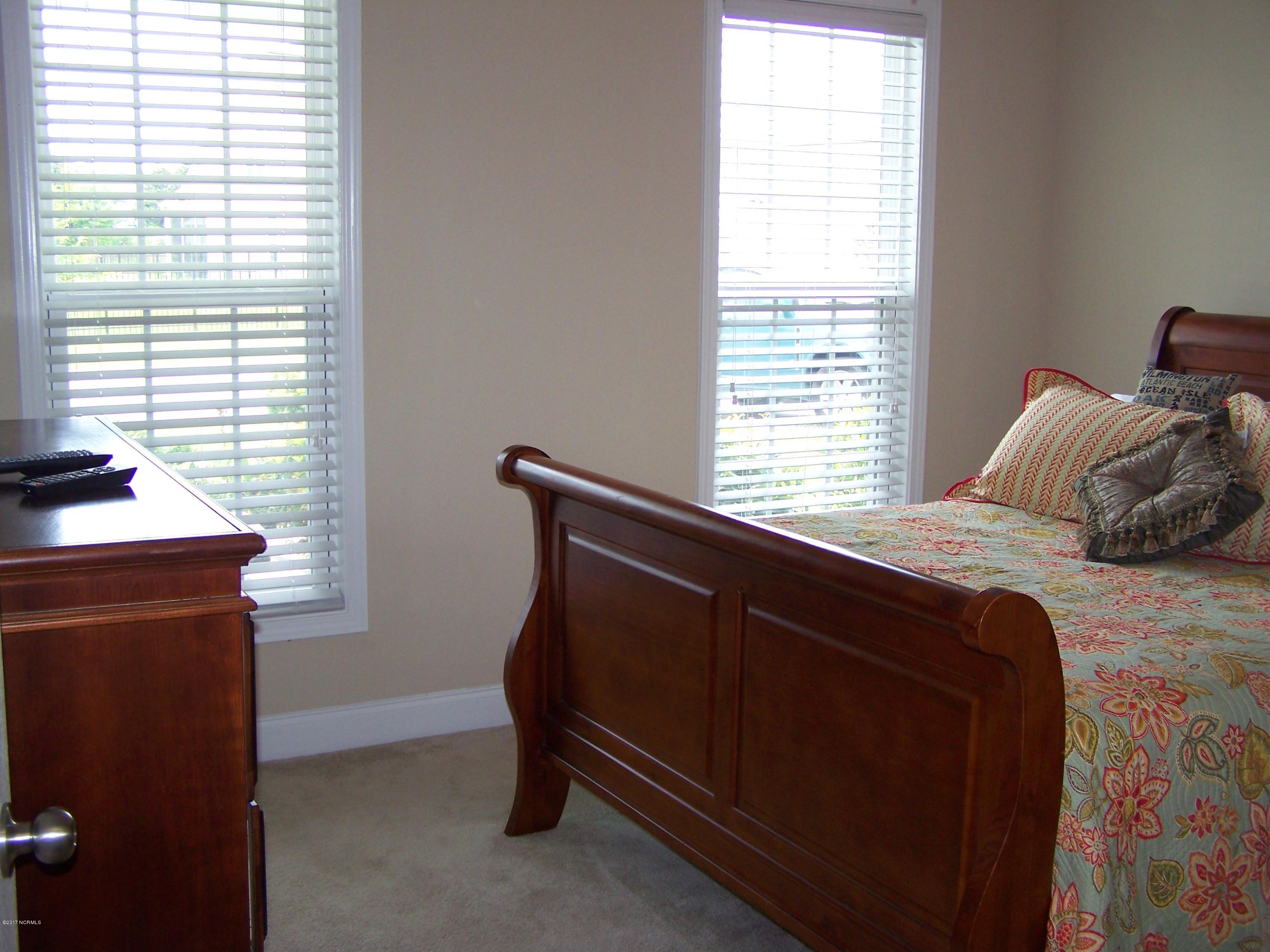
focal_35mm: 38
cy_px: 476
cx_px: 635
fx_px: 1394
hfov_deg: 49.0
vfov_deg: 37.7
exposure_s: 1/60
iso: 80
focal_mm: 6.3
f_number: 2.8
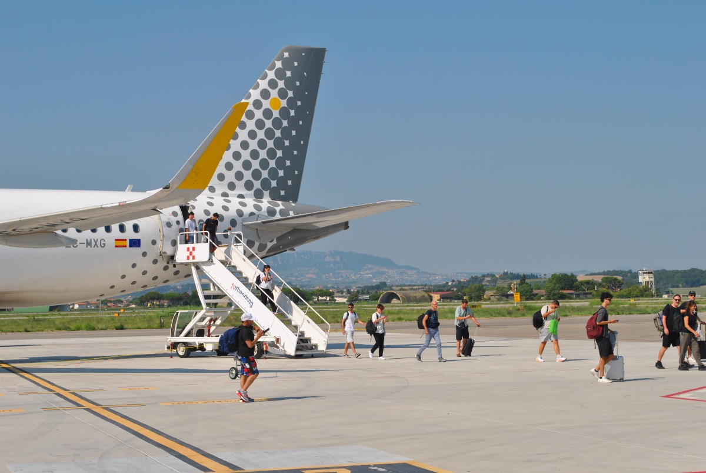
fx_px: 1414
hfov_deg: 28.0
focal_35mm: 72
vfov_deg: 19.0
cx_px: 353
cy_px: 236
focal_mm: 48
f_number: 9
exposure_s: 1/320
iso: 100
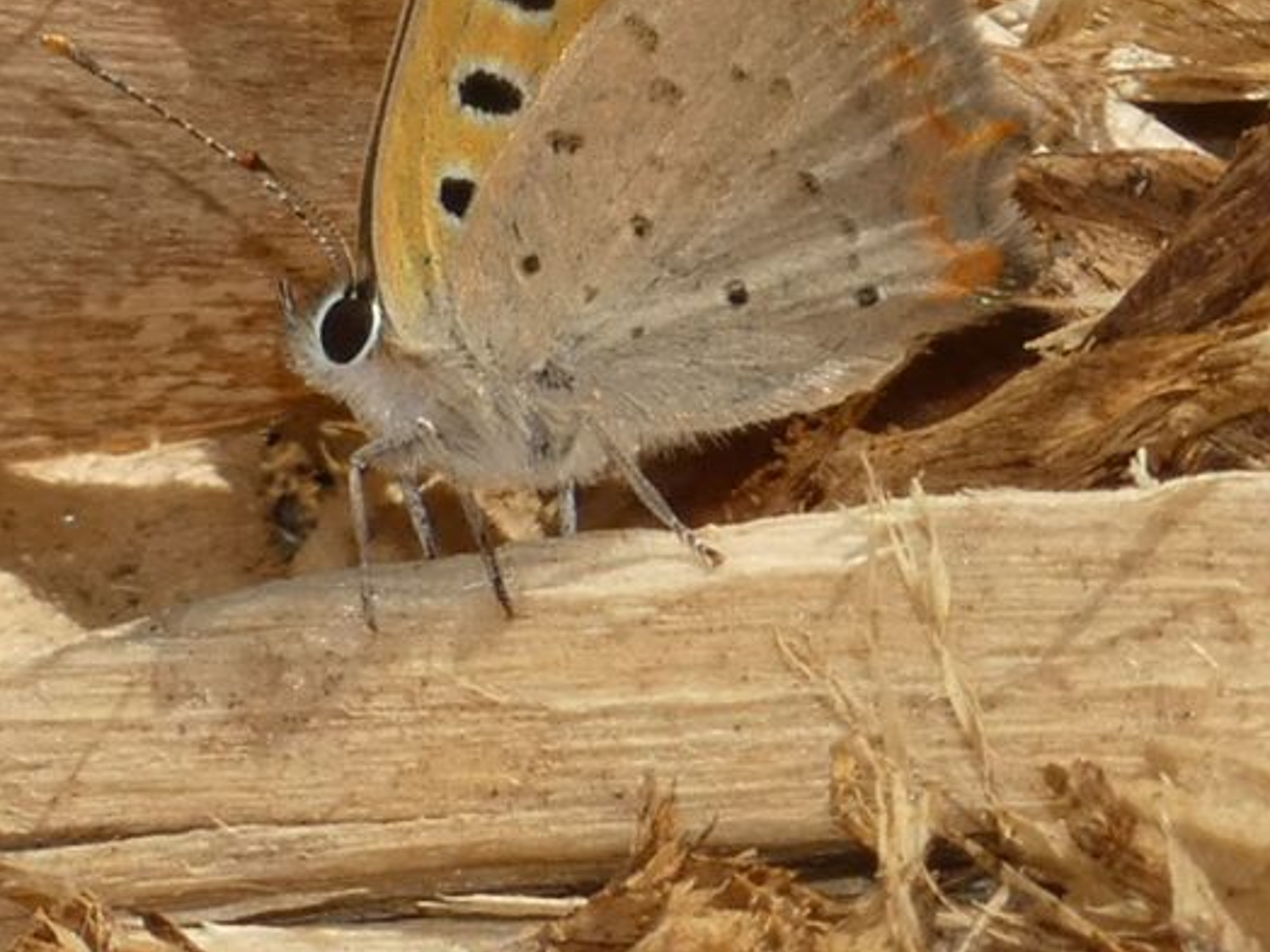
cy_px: 179
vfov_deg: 2.7
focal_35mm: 552
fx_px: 20252
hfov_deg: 3.6
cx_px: 564
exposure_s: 1/250
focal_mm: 60.8
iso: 80
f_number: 5.6
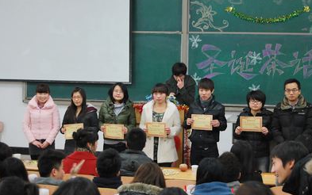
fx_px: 626
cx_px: 165
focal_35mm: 74
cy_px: 92
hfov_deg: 28.0
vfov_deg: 17.7
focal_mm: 45
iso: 900
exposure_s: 1/30
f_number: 5.3
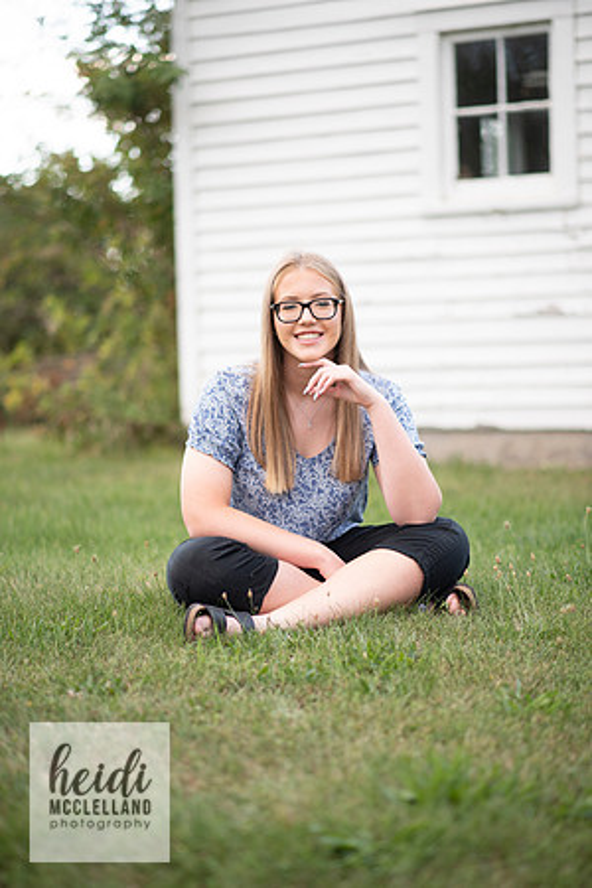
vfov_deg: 23.9
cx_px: 296
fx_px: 2097
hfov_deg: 16.1
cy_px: 444
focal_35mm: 85
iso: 125
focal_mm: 85
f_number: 1.8
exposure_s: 1/400
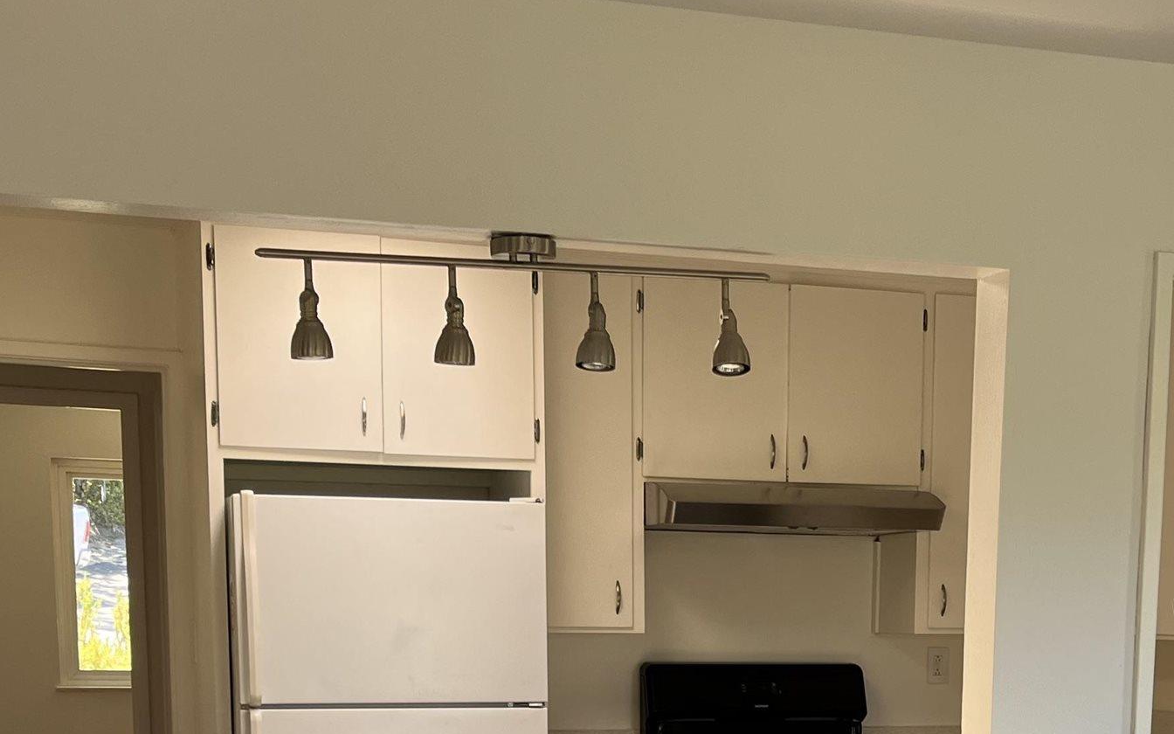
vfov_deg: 19.4
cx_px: 769
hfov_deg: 32.2
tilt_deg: -9.9
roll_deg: -0.6
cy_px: 892
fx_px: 2016
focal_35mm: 63
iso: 40
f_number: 1.6
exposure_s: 1/122
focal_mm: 5.1
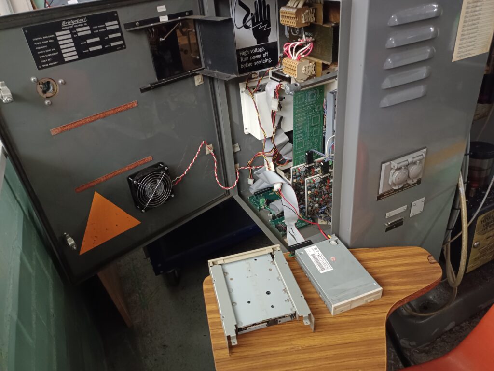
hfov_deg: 69.4
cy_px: 186
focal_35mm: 25
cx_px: 247
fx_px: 357
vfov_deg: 54.9
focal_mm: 4.71
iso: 3325
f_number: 1.79
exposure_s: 1/24
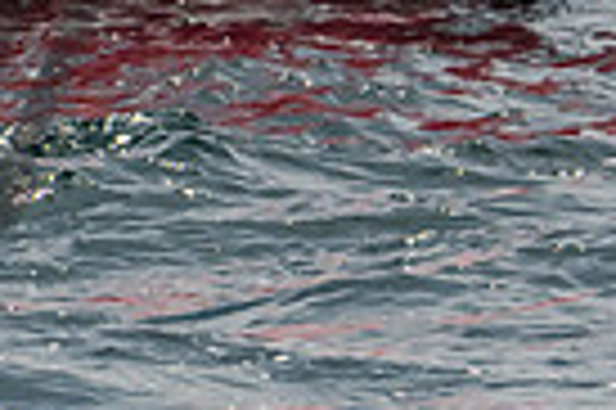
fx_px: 32199
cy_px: -484
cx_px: 89
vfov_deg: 0.7
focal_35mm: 1884
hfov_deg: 1.1
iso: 400
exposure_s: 1/2500
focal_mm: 240
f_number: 6.3
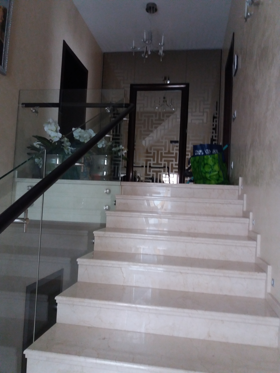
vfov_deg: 63.4
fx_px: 302
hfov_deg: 49.7
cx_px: 140
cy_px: 186
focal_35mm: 28
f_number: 1.9
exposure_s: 1/17
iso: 250
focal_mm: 3.7
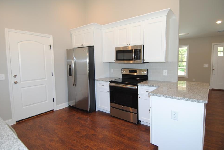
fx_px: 118
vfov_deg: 64.6
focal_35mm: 19
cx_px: 108
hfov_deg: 86.8
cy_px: 75
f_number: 4
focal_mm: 12
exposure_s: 1/60
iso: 200
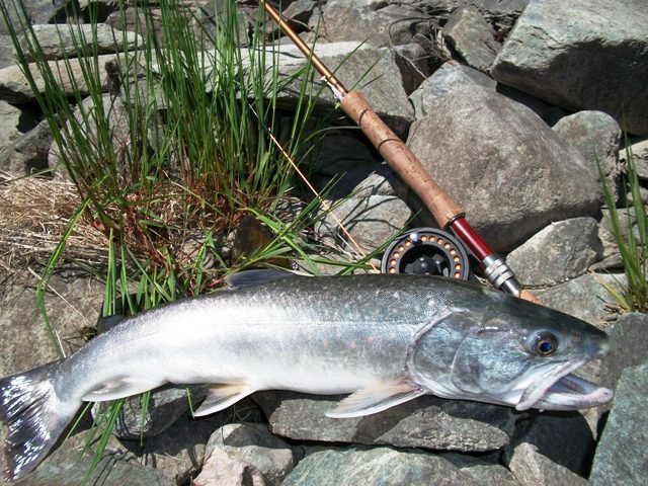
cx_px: 324
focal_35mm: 32
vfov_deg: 44.2
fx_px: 599
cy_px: 243
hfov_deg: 56.8
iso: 80
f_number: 5.5
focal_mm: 5.7
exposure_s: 1/800
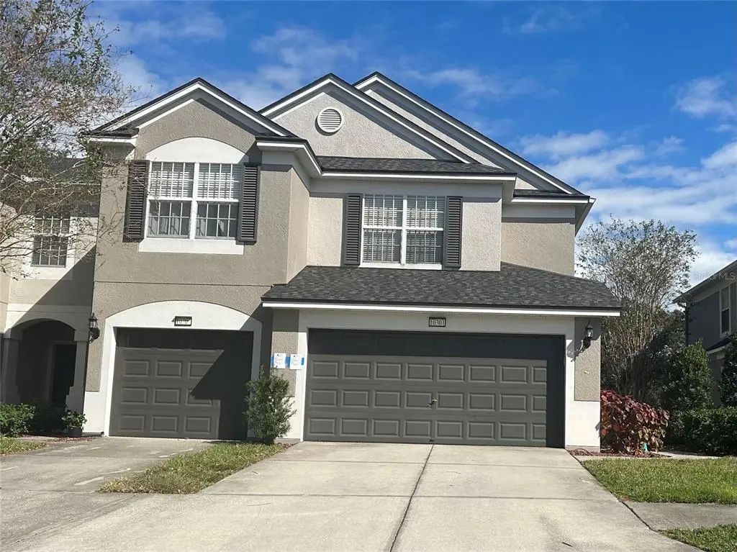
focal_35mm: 26
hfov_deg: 67.3
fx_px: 553
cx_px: 368
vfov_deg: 53.0
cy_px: 276
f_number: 1.5
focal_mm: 5.7
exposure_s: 1/5882
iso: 50
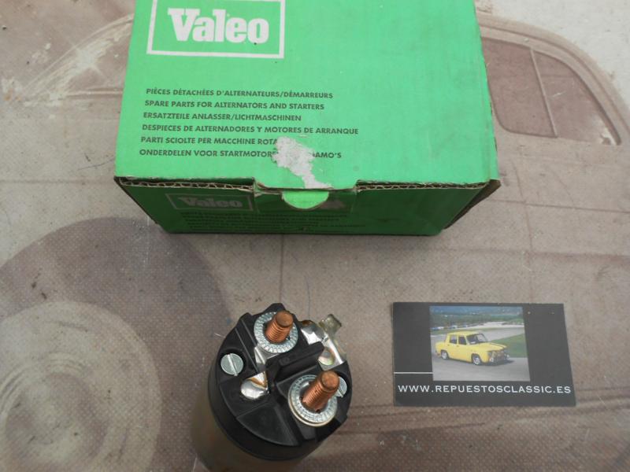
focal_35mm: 26
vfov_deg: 53.1
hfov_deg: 67.3
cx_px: 315
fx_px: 473
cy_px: 236
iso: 80
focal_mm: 4.6
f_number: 3.5
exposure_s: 1/30
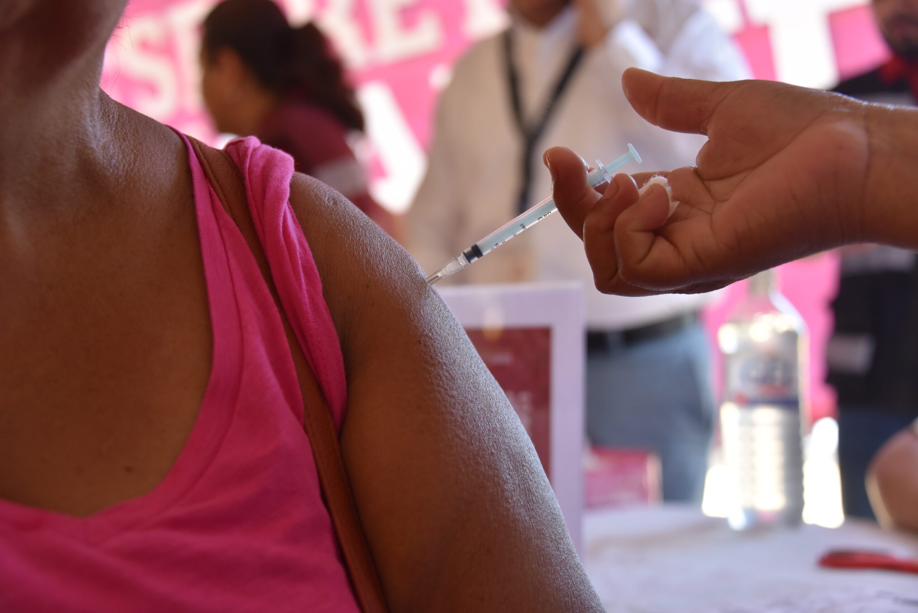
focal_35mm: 56
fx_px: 1428
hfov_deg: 35.6
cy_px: 306
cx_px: 459
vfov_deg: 24.2
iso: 1250
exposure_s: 1/250
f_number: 4.5
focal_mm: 56
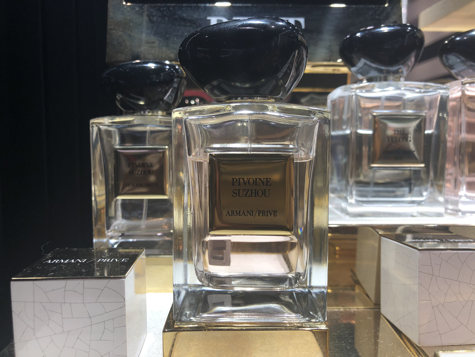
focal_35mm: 28
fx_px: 384
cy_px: 178
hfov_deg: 63.4
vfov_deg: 49.7
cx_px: 238
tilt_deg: -4.1
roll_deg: +0.2
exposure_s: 1/145
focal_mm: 4
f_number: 1.8
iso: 20
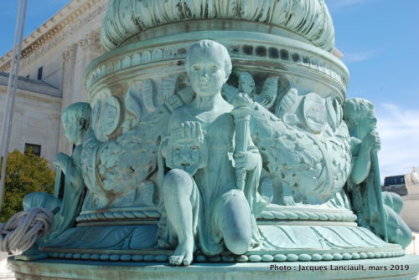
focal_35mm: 38
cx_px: 210
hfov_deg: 51.2
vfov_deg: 35.6
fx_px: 437
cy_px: 140
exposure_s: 1/50
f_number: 16
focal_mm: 25
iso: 100
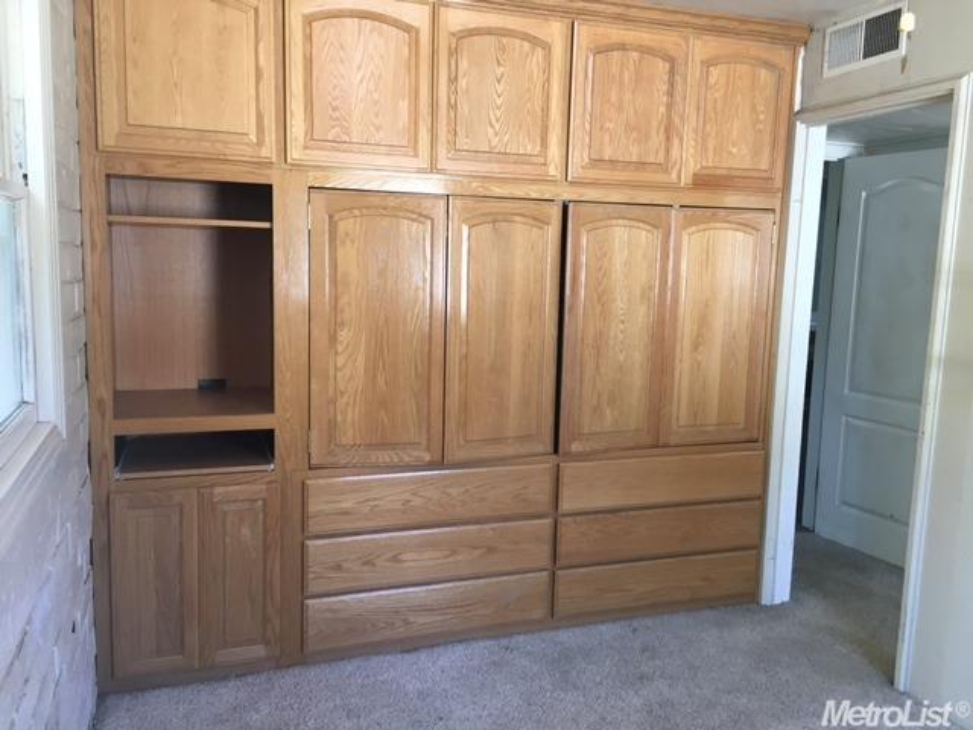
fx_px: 815
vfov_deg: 48.2
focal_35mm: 29
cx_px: 486
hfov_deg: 61.7
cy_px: 365
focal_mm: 4.15
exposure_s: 1/30
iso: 50
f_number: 2.2
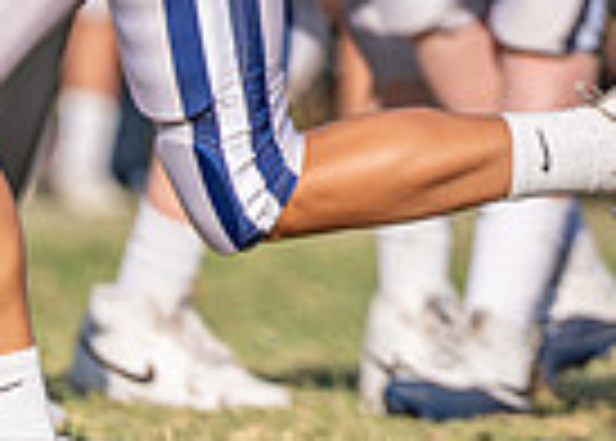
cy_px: -537
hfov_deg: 1.3
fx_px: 26220
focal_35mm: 1498
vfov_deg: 1.0
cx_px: 952
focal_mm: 200
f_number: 2.8
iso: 100
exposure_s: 1/3200
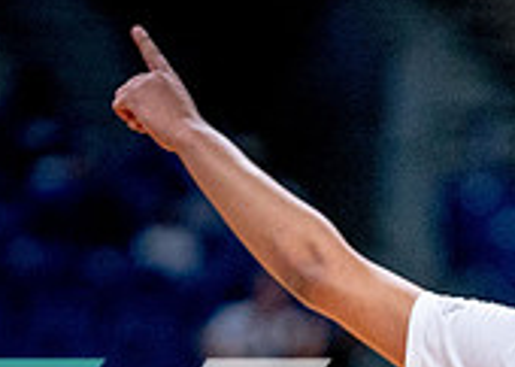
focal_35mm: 853
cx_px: 756
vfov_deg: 1.7
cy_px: 491
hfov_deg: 2.4
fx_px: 12461
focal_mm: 200
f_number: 2.8
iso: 2500
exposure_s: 1/1500
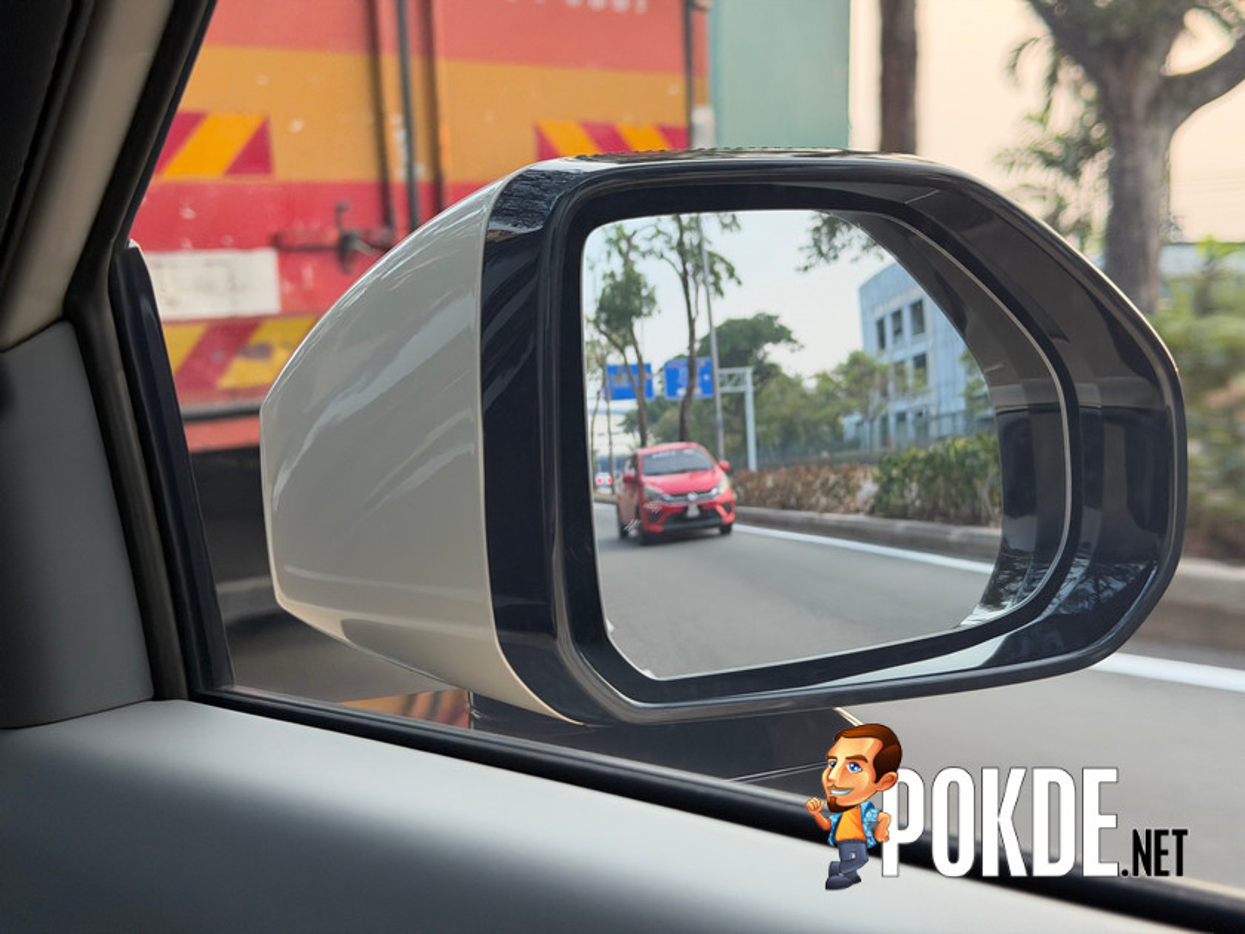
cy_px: 467
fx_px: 1726
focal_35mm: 48
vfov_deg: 30.3
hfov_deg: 39.7
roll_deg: +0.6
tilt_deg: -2.0
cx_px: 622
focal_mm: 6.76
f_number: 1.78
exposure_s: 1/60
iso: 125
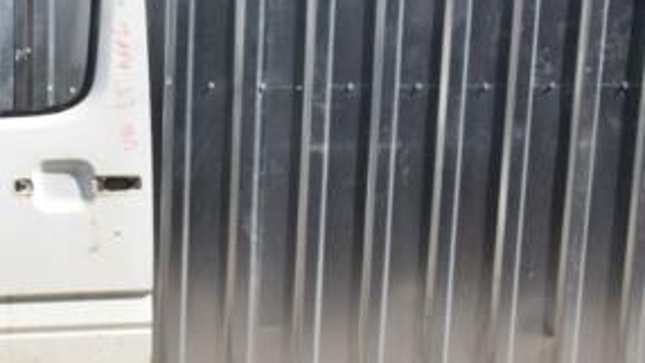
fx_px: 1351
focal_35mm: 79
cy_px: 171
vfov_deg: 15.3
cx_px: -11
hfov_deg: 25.4
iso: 800
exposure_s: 1/200
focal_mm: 24
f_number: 25
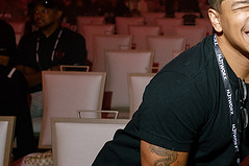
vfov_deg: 16.0
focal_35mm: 85
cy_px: 66
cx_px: 293
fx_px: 587
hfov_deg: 22.2
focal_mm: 35
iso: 1250
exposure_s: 1/160
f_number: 4
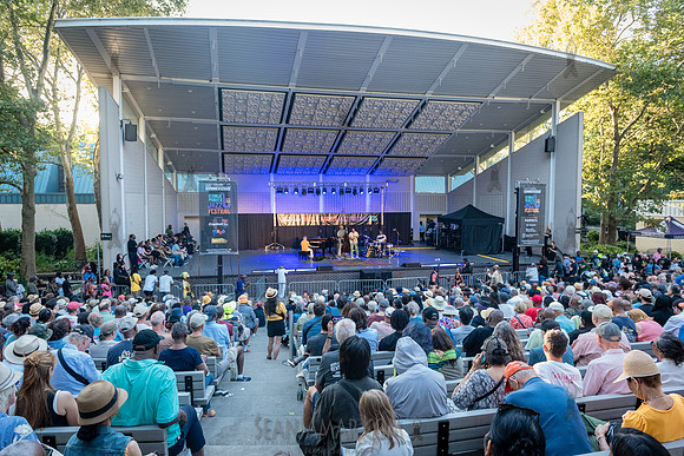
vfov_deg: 52.9
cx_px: 342
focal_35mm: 24
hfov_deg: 73.4
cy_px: 228
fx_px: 459
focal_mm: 24
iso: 3200
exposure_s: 1/400
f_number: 4
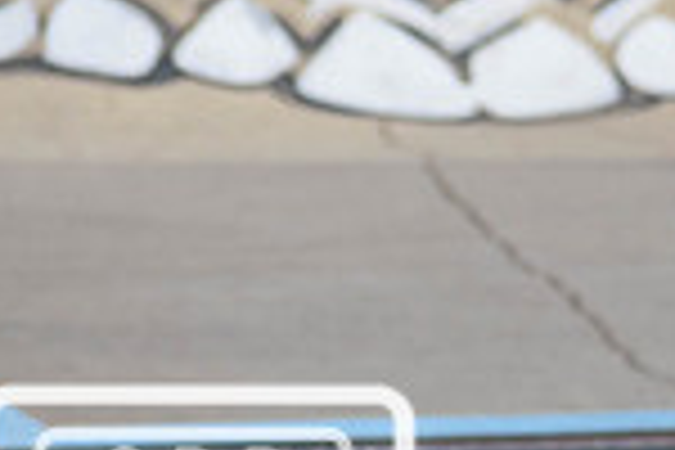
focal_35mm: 930
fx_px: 17436
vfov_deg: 1.5
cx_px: 1143
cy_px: 416
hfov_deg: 2.2
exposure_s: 1/2000
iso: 200
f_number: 5.6
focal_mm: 160
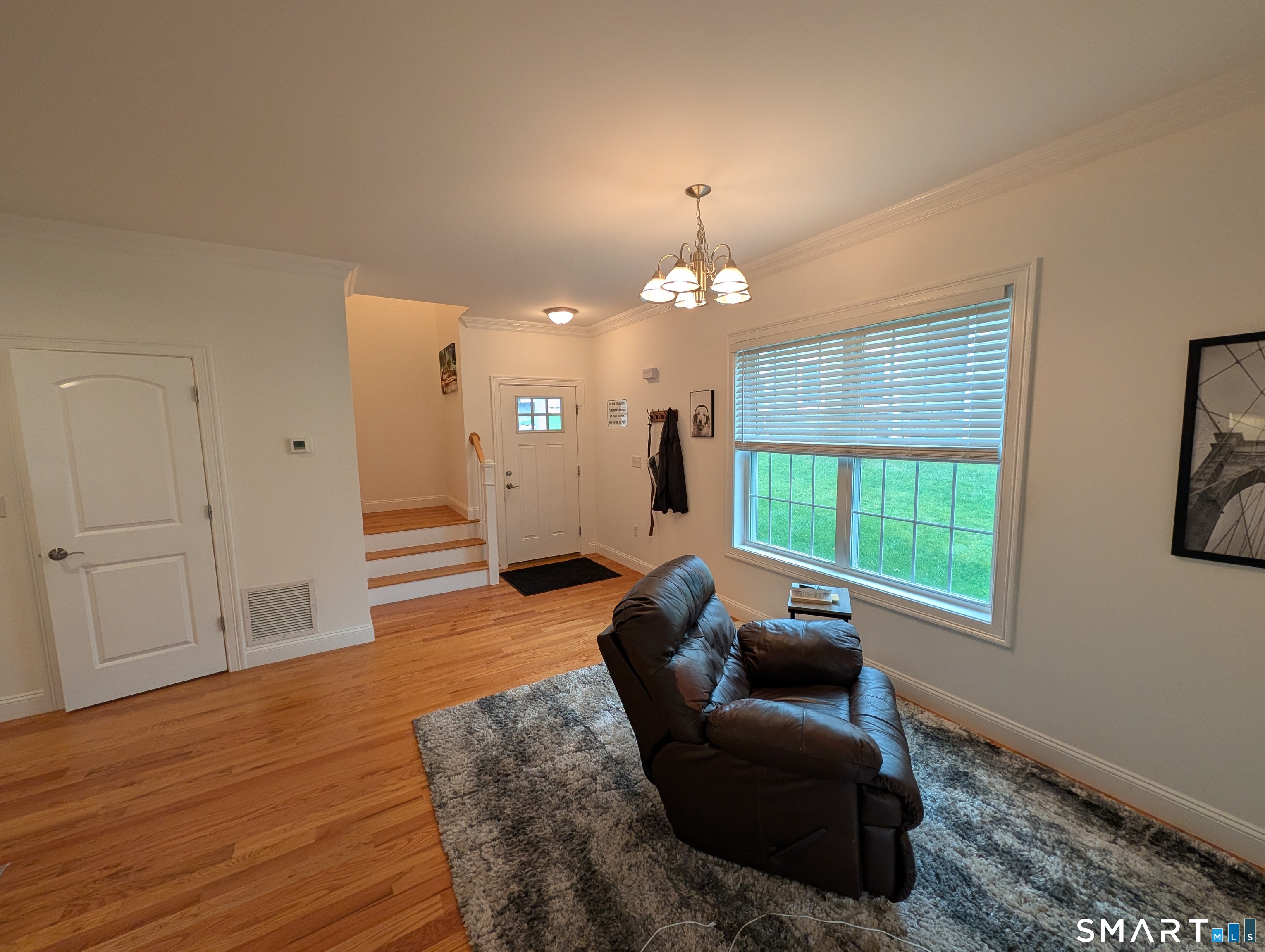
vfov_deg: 94.6
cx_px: 632
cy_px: 476
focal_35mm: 12
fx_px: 439
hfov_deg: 110.5
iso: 103
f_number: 1.7
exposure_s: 1/120
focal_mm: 2.02
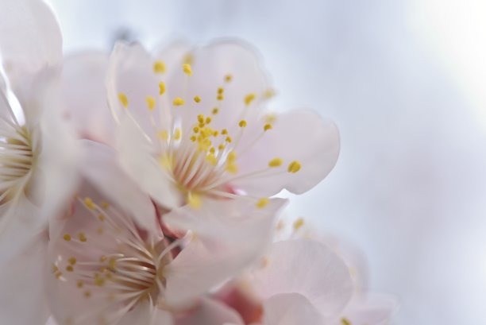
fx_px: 811
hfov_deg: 33.4
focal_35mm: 60
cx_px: 243
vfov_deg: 22.7
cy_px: 162
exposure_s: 1/400
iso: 320
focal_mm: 60
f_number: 5
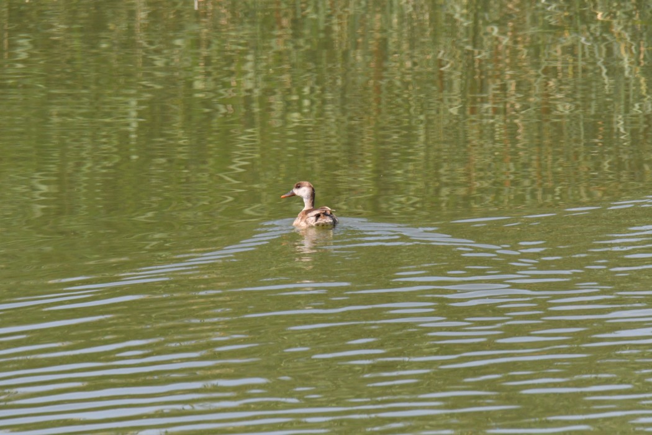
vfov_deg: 1.5
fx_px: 16299
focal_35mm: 900
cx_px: 326
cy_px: 218
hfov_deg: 2.3
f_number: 9
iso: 1100
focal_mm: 600
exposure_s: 1/2500
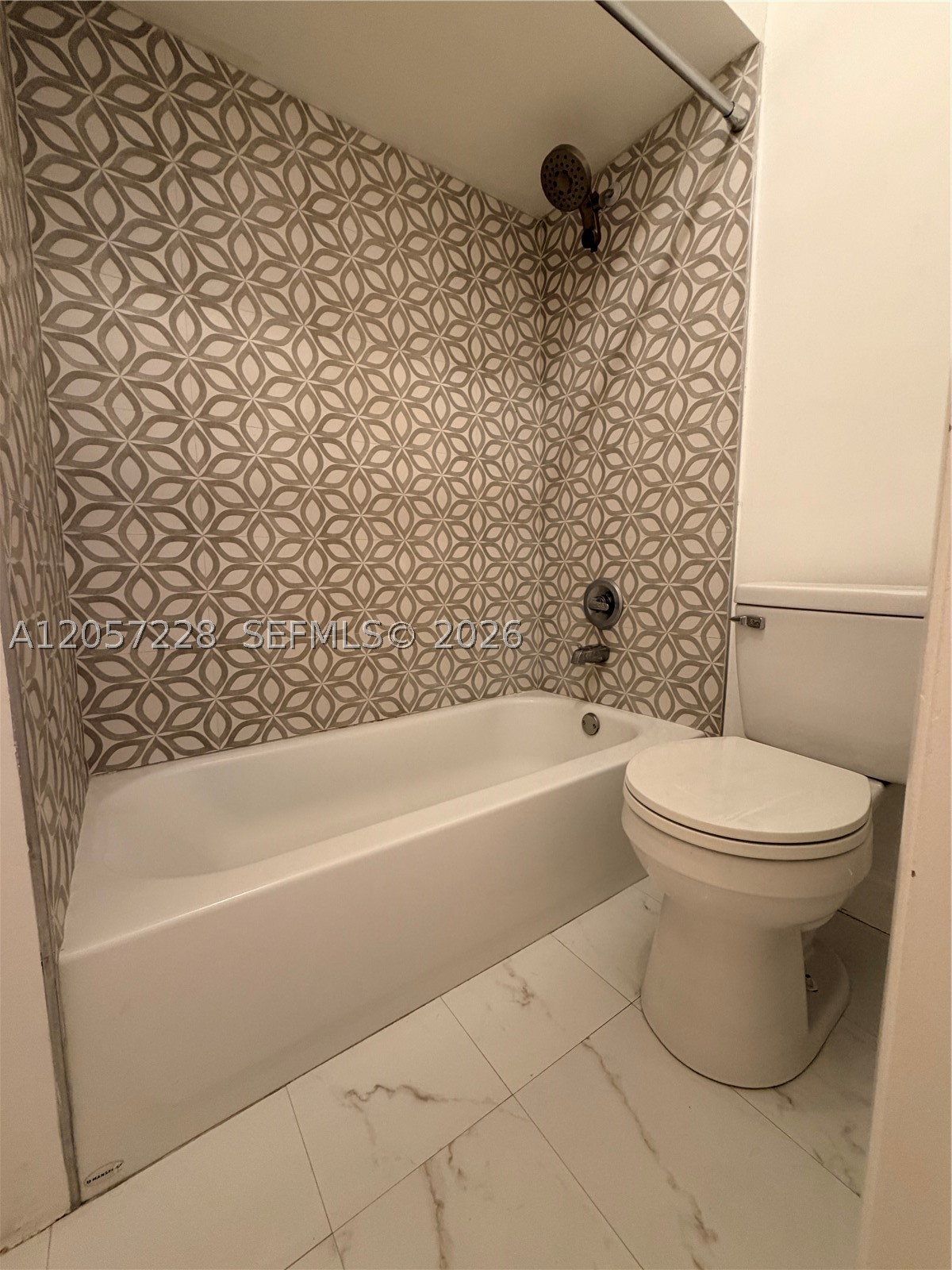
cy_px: 635
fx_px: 513
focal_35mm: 14
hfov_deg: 85.7
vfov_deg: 102.1
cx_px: 476
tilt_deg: -6.4
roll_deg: +0.4
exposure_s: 1/60
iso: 200
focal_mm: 2.22
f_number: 2.2
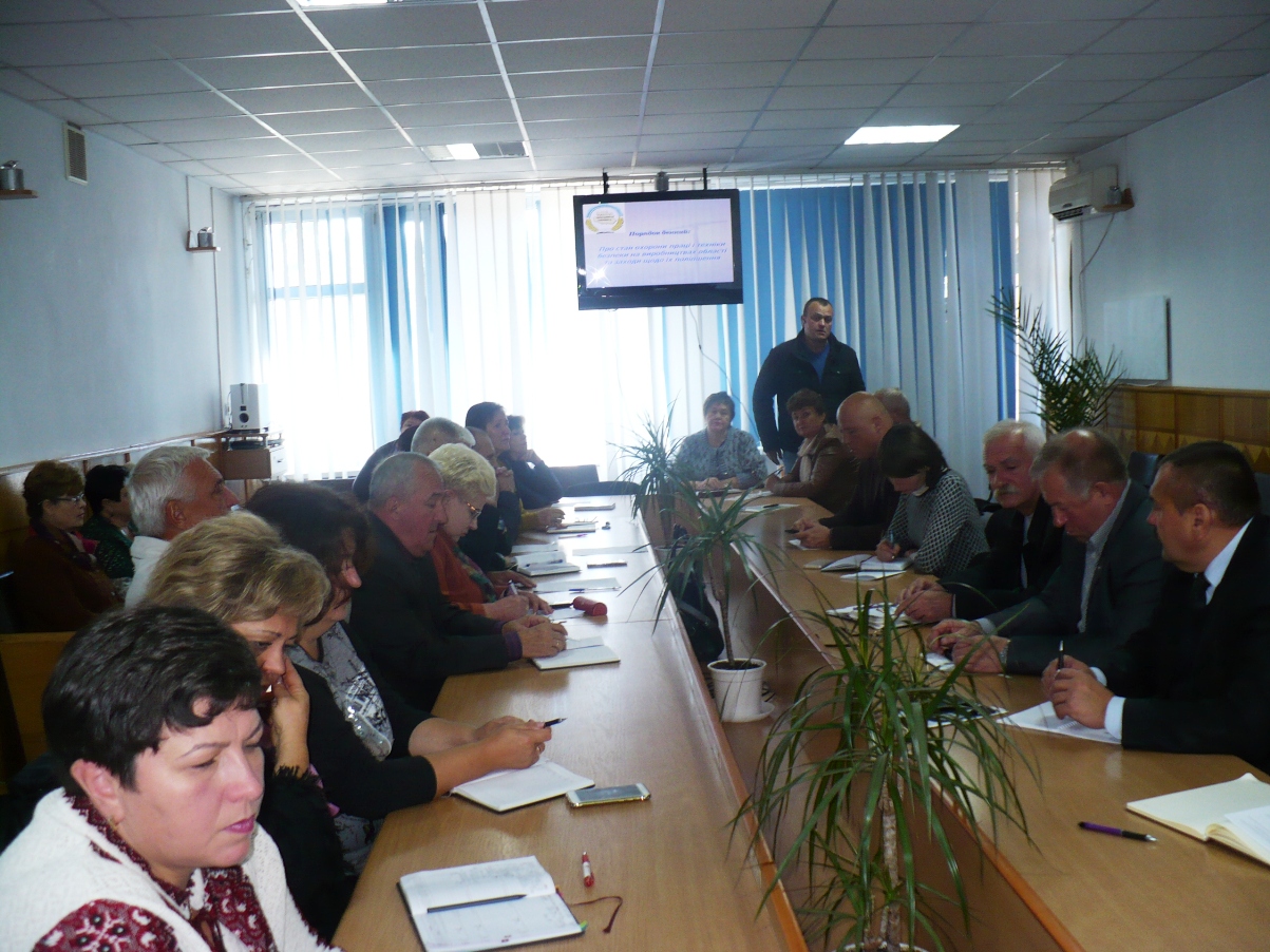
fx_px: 1357
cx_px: 635
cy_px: 476
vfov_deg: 38.7
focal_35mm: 37
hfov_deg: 50.1
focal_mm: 6.1
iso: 125
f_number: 2.8
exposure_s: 1/30
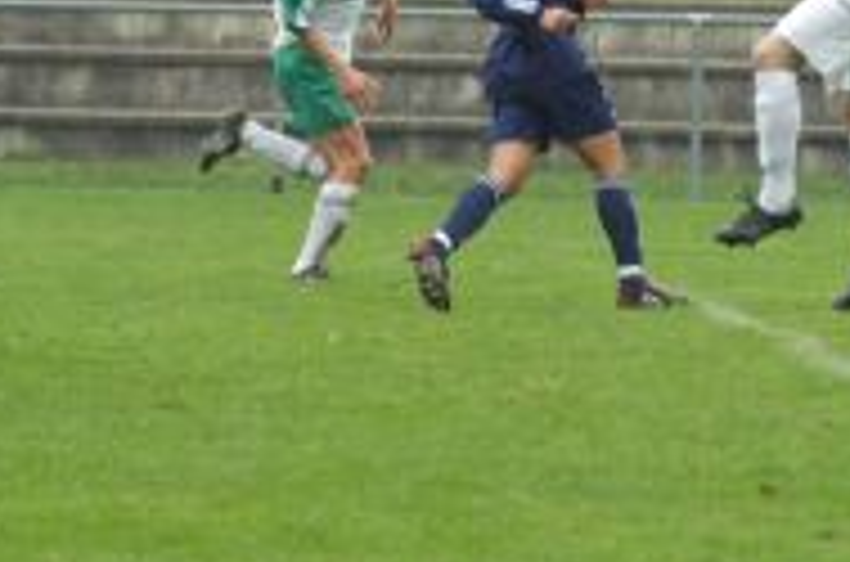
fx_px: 11964
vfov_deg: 2.7
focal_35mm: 508
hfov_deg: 4.1
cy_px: -2
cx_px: 724
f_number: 4.5
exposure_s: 1/320
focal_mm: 160
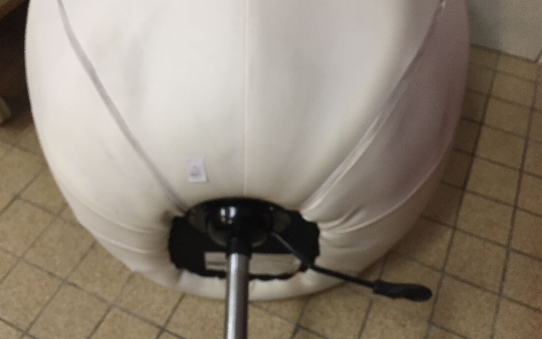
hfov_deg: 61.2
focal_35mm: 31
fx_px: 458
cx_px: 273
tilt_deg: -53.1
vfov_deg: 40.6
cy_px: 165
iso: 125
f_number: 2.2
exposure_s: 1/33
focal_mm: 4.15
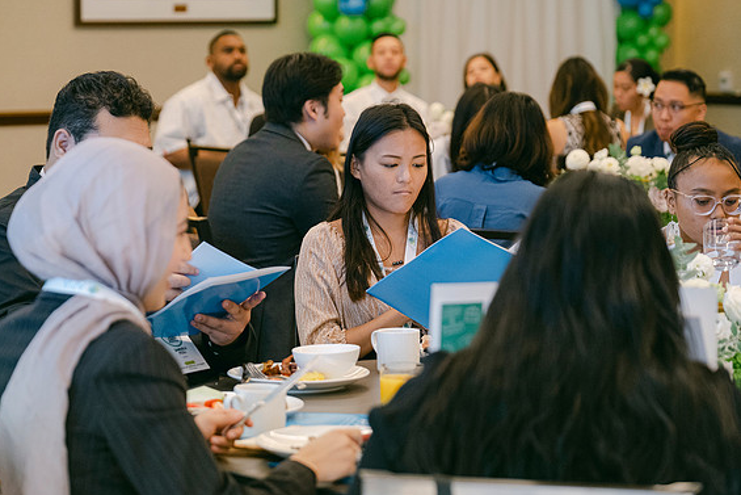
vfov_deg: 11.5
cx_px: 363
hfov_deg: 17.2
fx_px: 2450
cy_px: 250
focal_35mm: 119
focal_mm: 77.3
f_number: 2.8
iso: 2500
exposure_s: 1/125
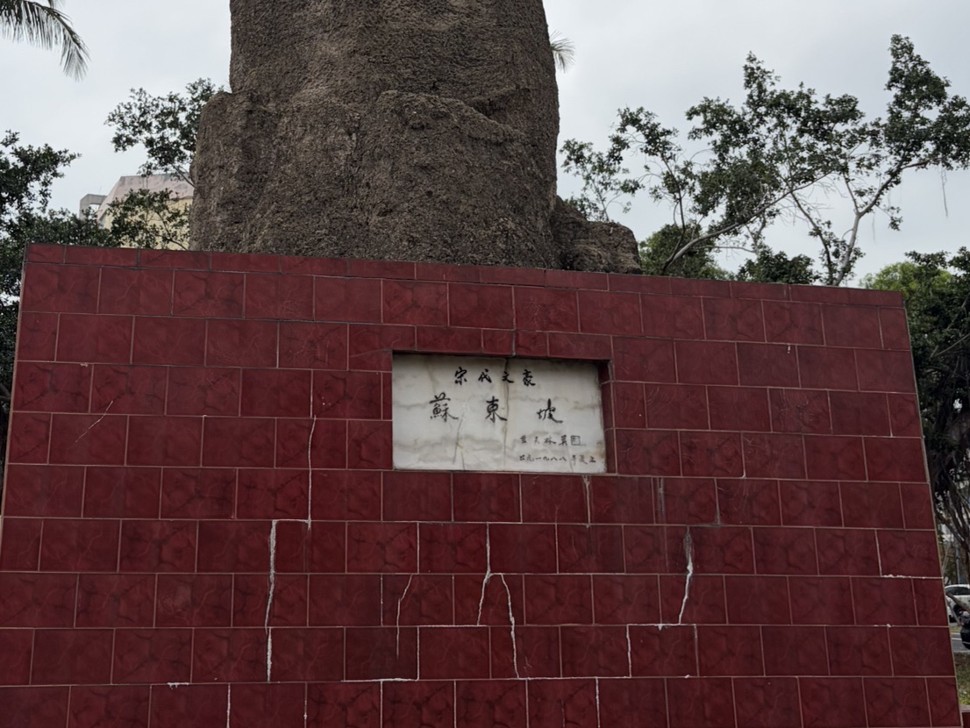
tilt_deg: +18.7
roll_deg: -0.1
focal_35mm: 47
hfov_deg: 40.2
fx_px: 1317
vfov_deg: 30.0
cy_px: 119
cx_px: 376
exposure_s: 1/1117
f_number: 1.6
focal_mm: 5.96
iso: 50
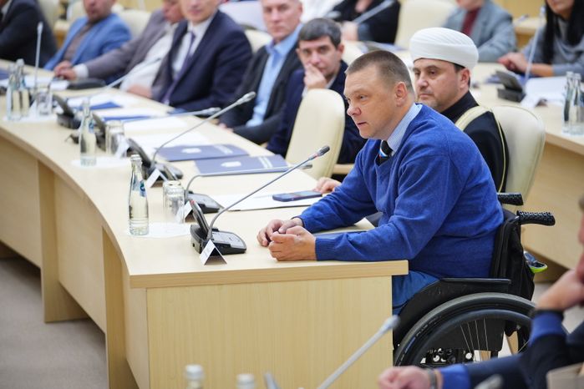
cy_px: 194
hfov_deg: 15.6
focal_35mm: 131
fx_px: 2125
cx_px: 292
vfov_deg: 10.5
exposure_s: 1/320
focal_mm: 131
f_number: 2.8
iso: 2000
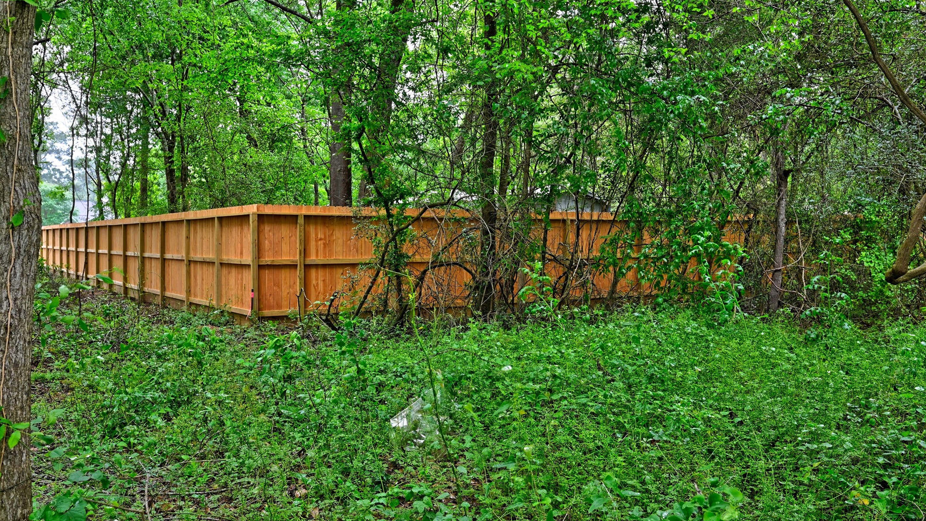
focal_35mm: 32
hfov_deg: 61.0
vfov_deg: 36.6
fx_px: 786
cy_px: 233
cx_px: 470
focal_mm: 30
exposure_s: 1/13
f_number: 8
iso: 400
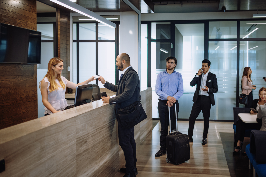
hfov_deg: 54.4
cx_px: 133
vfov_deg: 37.9
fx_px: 259
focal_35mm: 35
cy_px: 88
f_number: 1.8
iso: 500
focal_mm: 35
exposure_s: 1/400
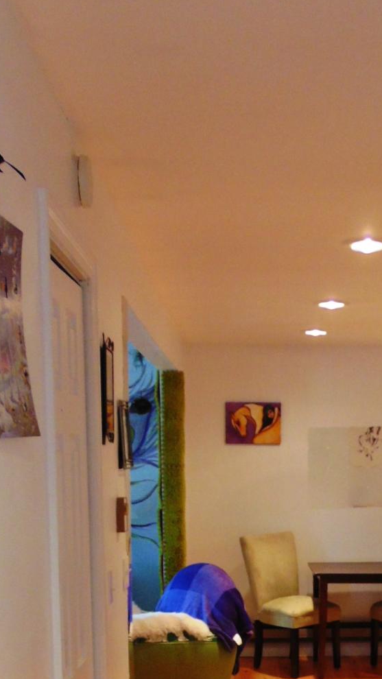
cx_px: 300
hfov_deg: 21.6
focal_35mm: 55
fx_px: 990
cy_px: 615
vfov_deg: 35.5
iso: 160
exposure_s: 1/30
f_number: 3
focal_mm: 4.5
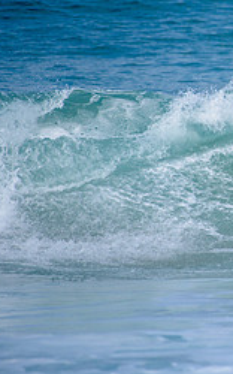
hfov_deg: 1.1
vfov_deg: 1.8
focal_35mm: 1185
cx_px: 399
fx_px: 12053
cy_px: 98
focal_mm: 500
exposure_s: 1/2000
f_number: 5.6
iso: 160
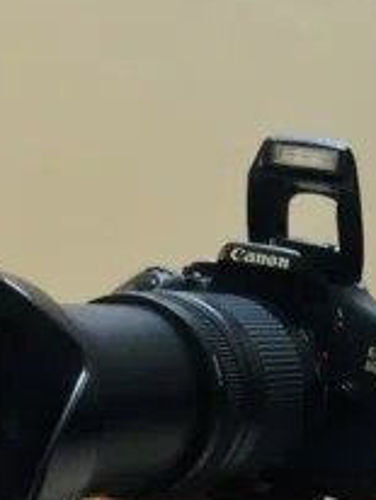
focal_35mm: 93
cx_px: 230
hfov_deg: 15.9
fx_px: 1344
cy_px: 352
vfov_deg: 20.9
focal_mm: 6.86
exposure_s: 1/33
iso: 200
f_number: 1.78
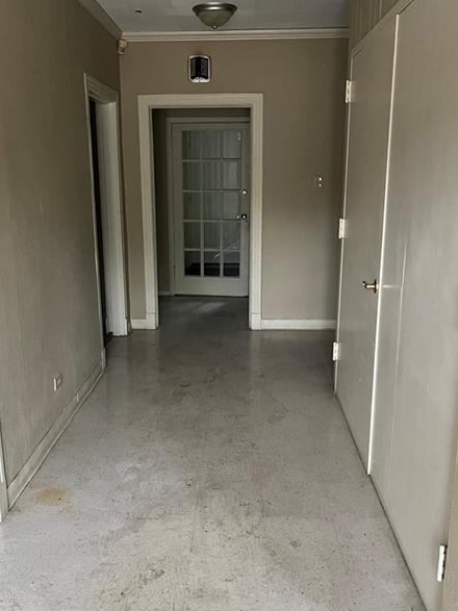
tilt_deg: -15.1
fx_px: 600
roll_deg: +1.1
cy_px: 314
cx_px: 215
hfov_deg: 41.8
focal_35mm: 34
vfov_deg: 54.0
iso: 500
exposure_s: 1/60
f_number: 1.6
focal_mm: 5.1
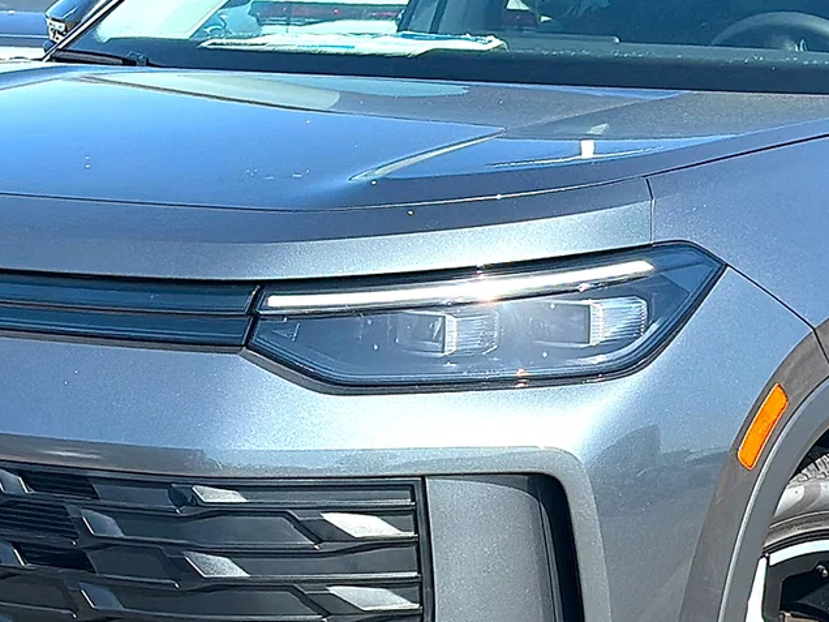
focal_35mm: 110
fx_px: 2634
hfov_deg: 17.9
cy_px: 323
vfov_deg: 13.5
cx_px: 400
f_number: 1.78
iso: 100
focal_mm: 6.86
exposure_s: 1/4049
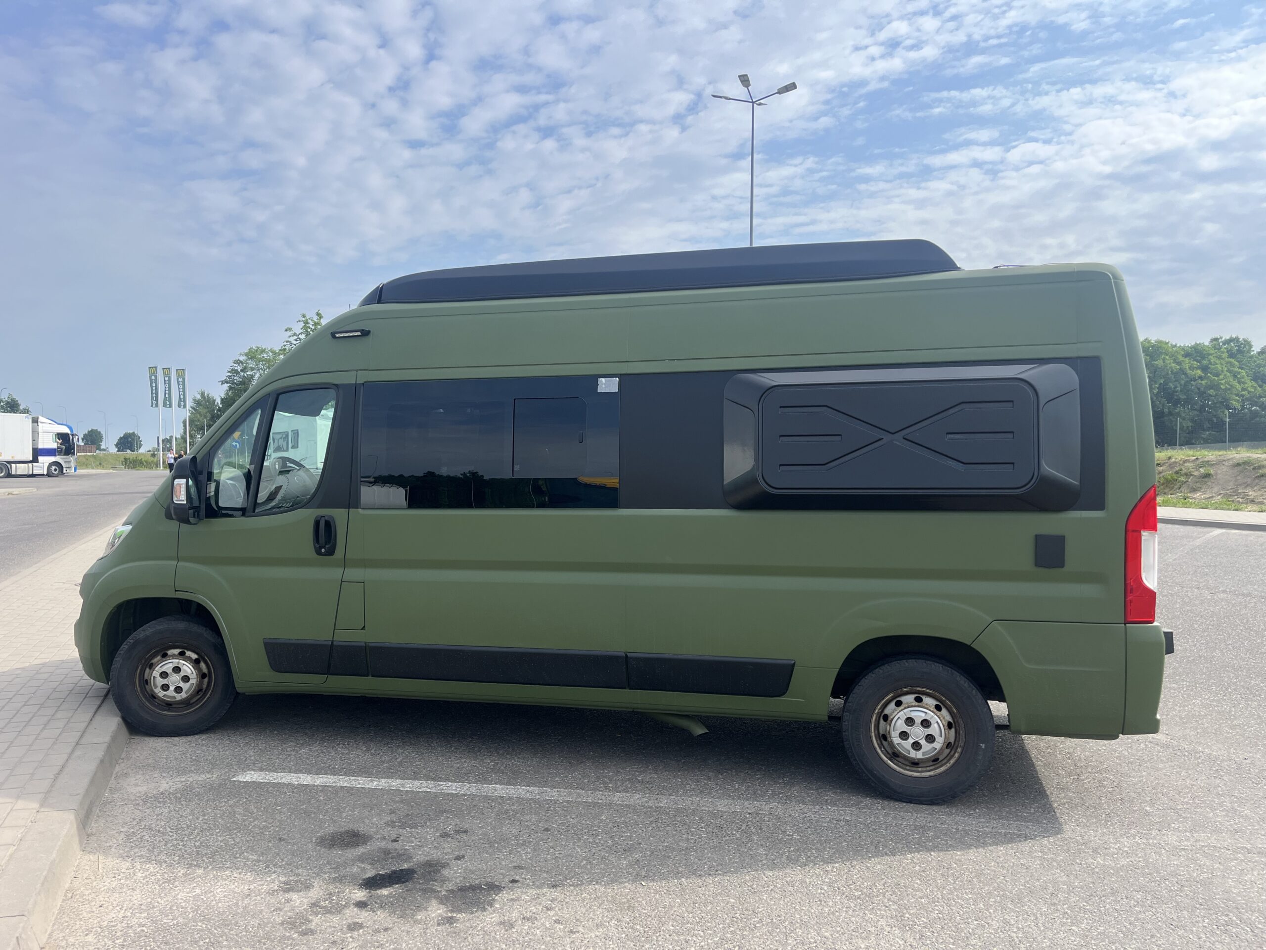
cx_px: 633
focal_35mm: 26
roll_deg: +0.9
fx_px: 951
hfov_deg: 67.3
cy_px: 475
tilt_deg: -1.1
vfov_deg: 53.1
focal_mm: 5.1
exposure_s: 1/2967
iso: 50
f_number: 1.6
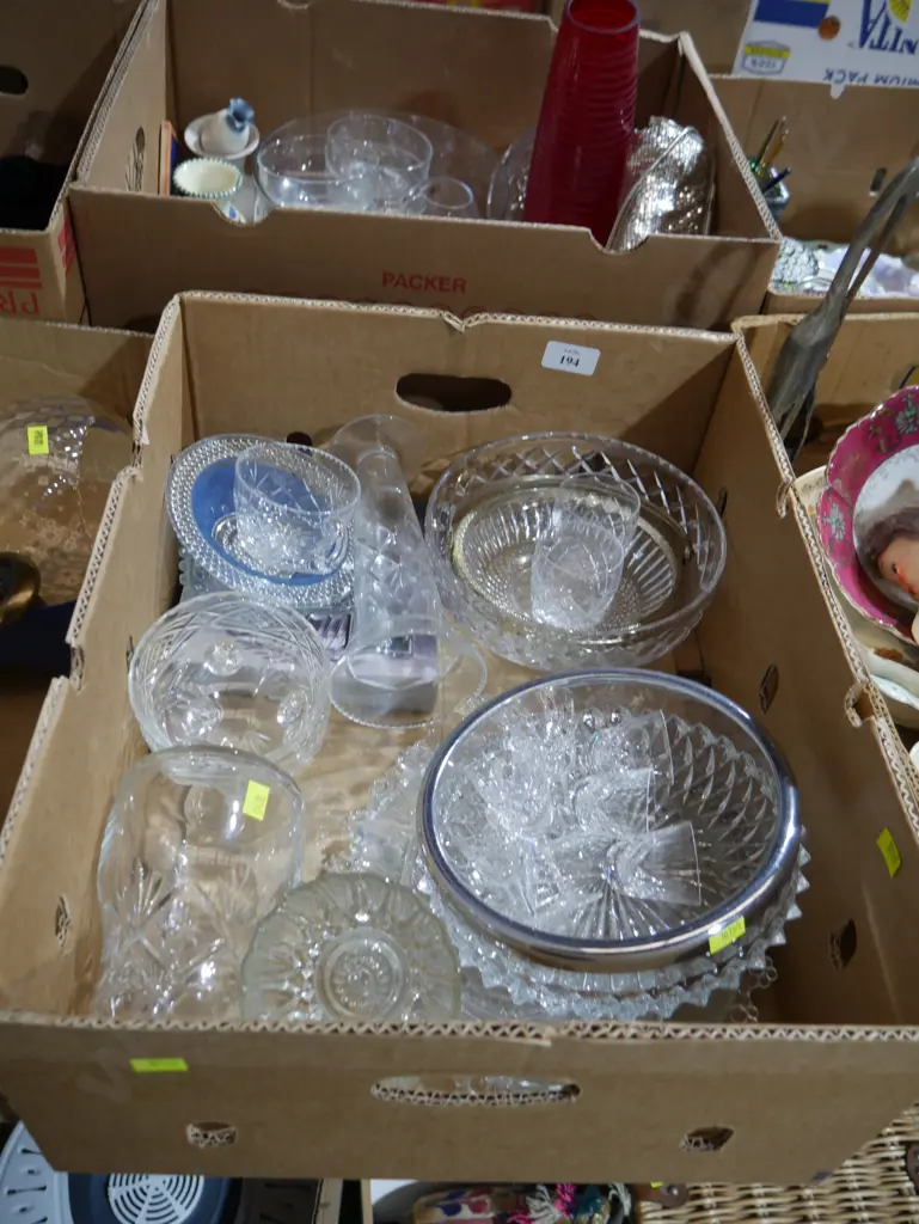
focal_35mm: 30
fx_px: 1061
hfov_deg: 46.8
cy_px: 612
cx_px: 460
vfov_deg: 59.9
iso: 500
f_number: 3.6
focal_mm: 15
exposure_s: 1/60
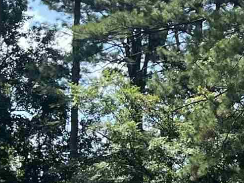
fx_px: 1142
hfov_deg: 10.4
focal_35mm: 162
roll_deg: +0.0
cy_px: 316
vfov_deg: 8.8
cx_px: 603
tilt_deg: +3.0
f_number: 1.6
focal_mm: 5.1
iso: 50
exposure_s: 1/1721
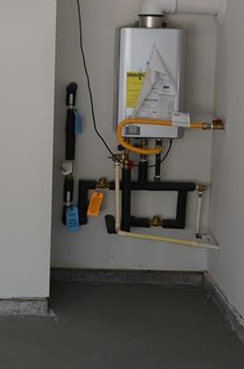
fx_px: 992
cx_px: 65
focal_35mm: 97
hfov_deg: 14.0
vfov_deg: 20.9
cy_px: 83
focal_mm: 34
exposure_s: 1/60
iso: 160
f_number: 4.2
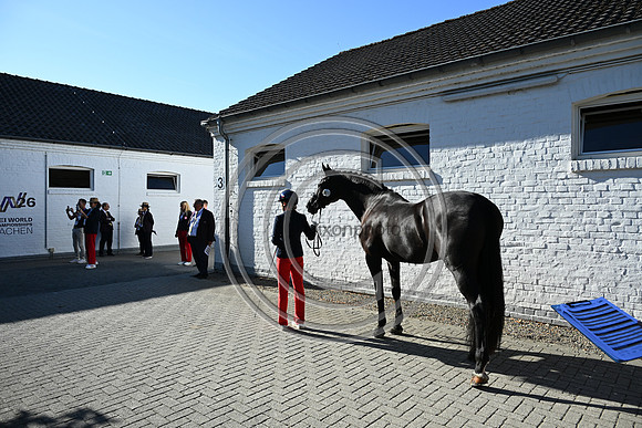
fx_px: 428
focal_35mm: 24
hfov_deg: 73.7
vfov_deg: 53.2
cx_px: 321
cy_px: 214
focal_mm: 24
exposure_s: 1/1600
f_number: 5.6
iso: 450
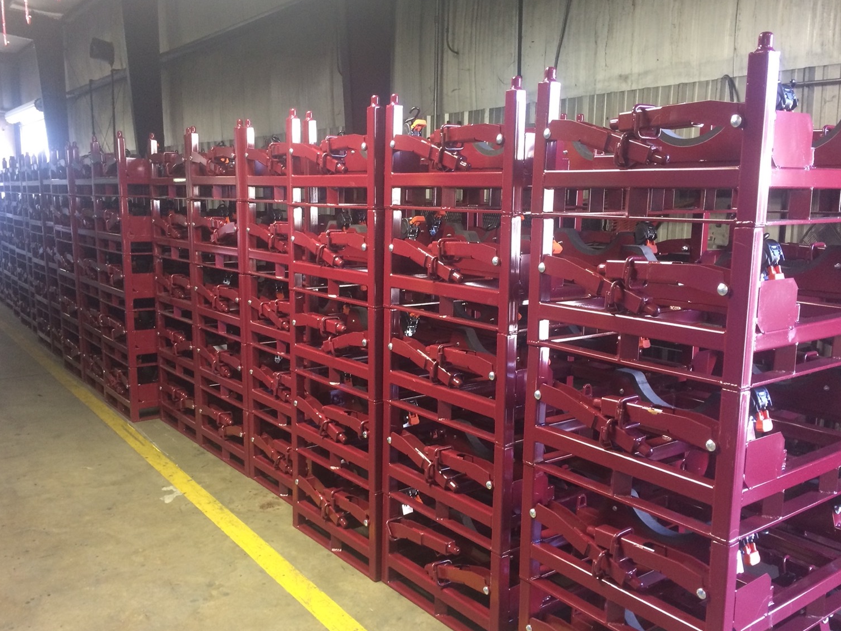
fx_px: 753
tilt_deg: -10.7
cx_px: 412
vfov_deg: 45.4
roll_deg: -1.1
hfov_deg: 58.3
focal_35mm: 31
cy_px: 325
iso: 160
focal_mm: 4.15
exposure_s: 1/30
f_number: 2.2
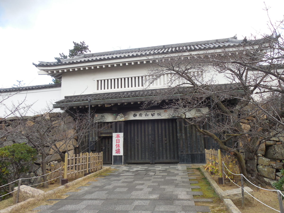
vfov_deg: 54.9
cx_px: 142
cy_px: 106
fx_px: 205
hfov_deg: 69.4
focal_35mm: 25
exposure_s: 1/250
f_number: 3.3
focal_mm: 4.5
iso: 250
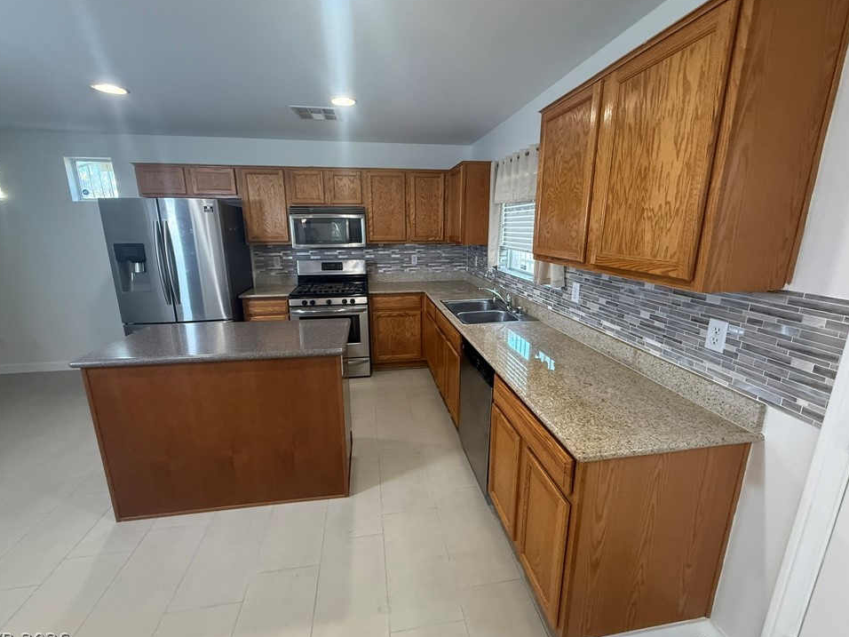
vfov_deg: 81.7
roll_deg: +0.9
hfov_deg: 98.2
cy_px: 314
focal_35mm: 15
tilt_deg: -11.8
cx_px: 427
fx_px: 368
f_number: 2.2
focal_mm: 2.22
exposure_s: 1/60
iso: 320
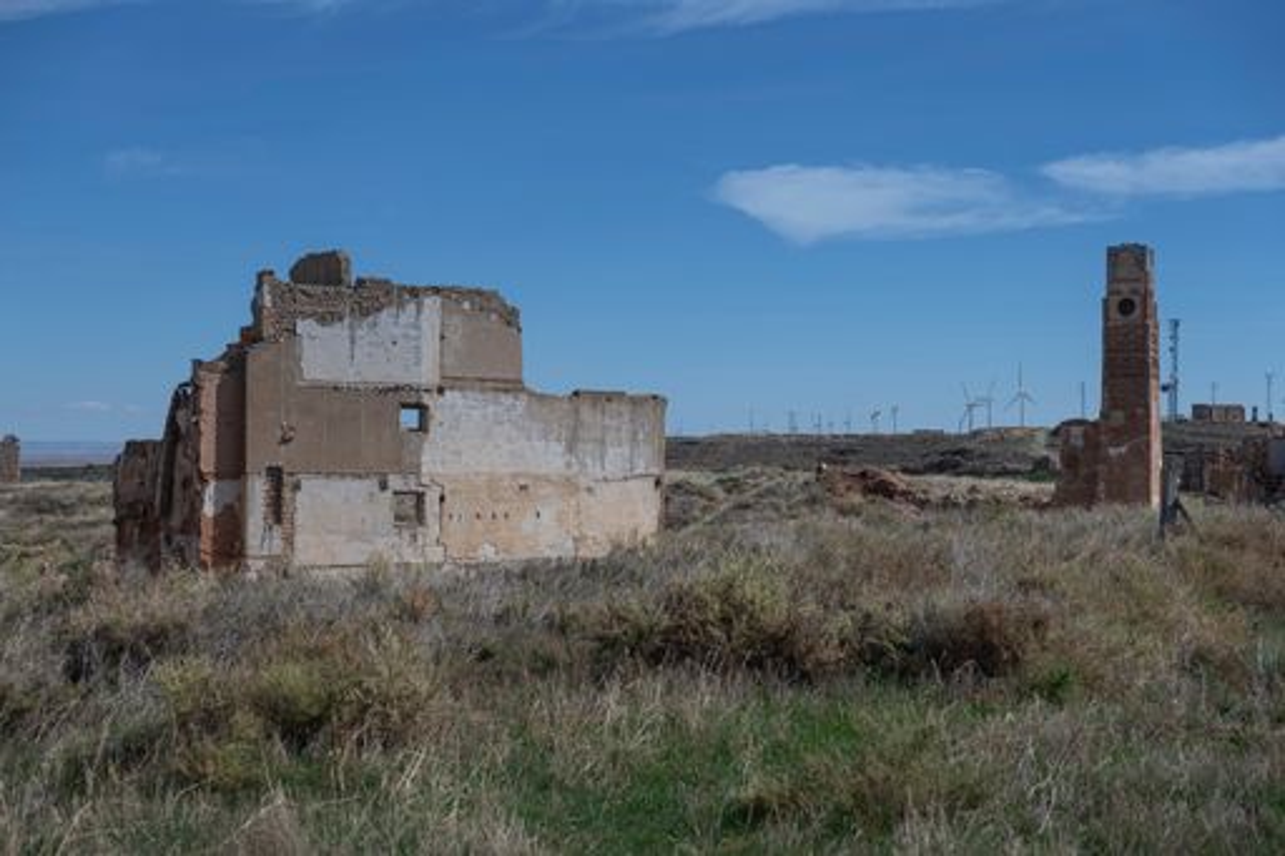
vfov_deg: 24.2
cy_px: 428
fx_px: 1998
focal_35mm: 56
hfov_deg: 35.7
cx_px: 642
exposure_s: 1/400
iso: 100
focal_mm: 37.4
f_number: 3.6
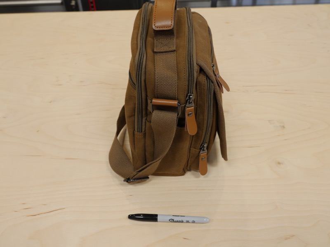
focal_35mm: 32
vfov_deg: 44.2
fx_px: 305
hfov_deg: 56.8
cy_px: 124
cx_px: 165
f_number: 4.5
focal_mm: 16
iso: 500
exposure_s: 1/60
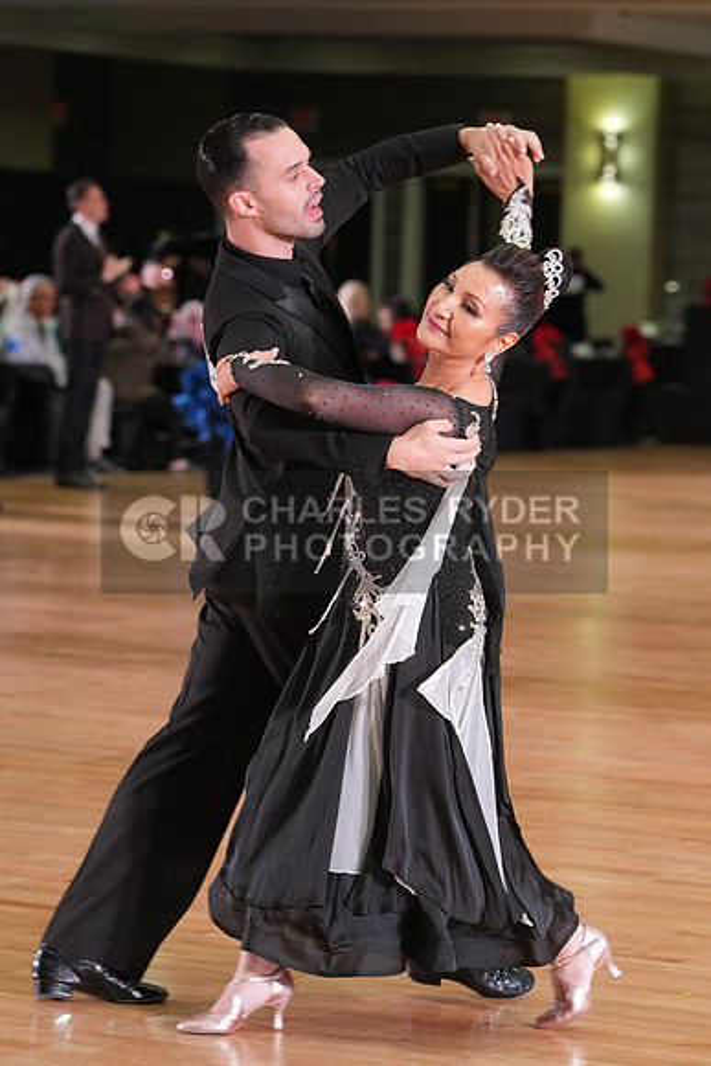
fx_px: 4145
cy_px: 533
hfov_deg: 9.8
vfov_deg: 14.7
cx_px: 356
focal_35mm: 140
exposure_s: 1/200
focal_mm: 140
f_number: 5
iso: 3200
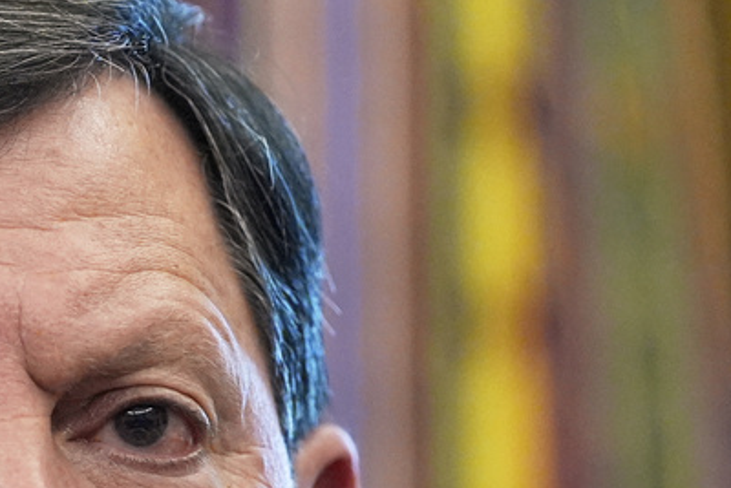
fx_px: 11761
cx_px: -95
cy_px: 564
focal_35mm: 579
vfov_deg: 2.4
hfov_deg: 3.6
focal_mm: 151
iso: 3200
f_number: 3.2
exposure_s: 1/320
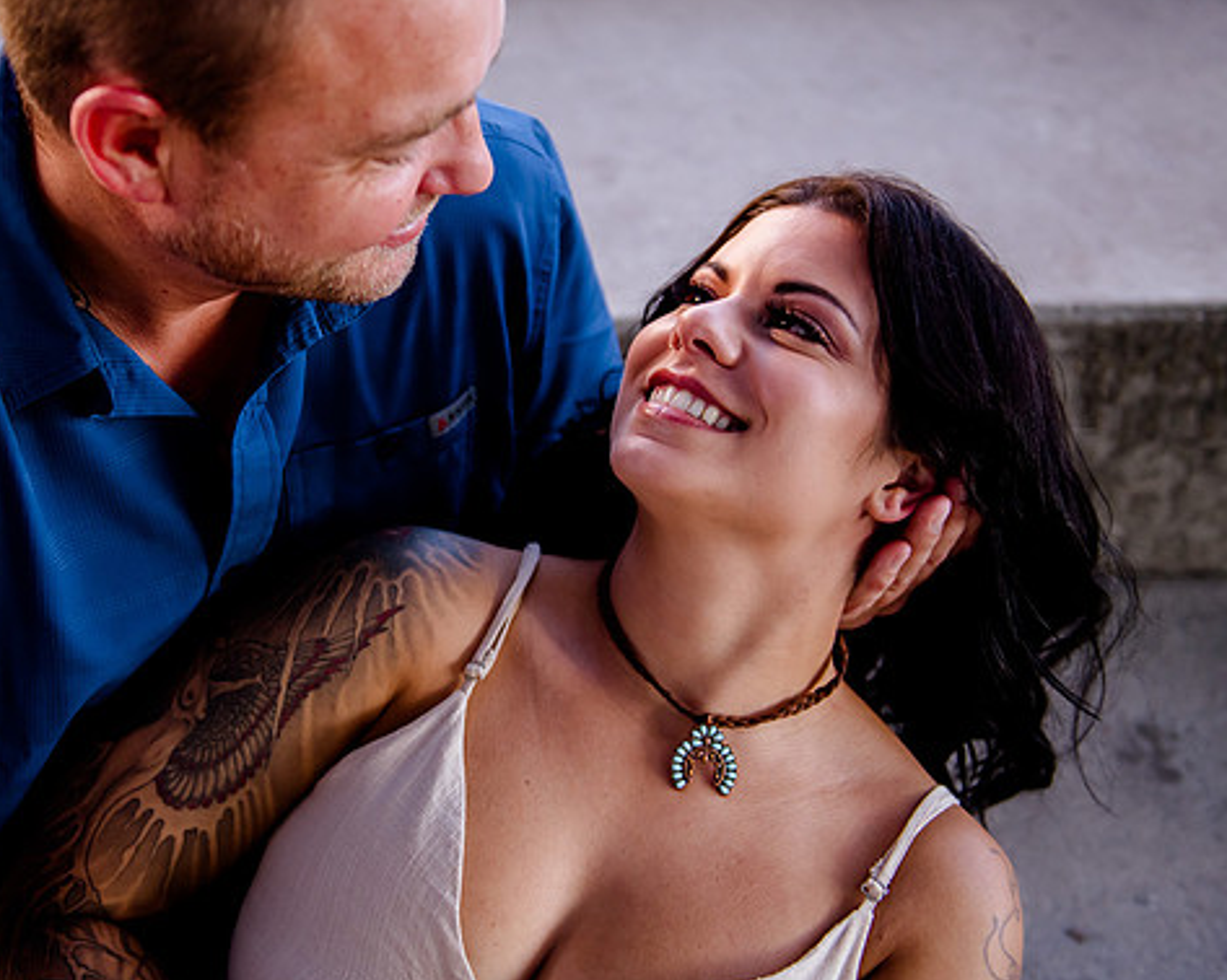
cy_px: 419
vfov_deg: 28.6
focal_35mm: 53
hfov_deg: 34.9
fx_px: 1924
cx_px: 367
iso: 640
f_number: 2.8
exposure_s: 1/500
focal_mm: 38
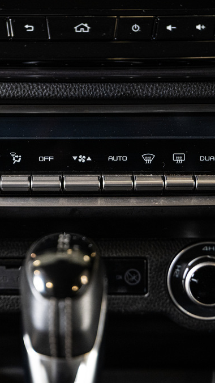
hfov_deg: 10.2
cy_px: 191
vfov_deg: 18.0
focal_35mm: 119
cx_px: 84
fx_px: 1205
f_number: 2.8
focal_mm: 75
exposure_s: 1/160
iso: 1600
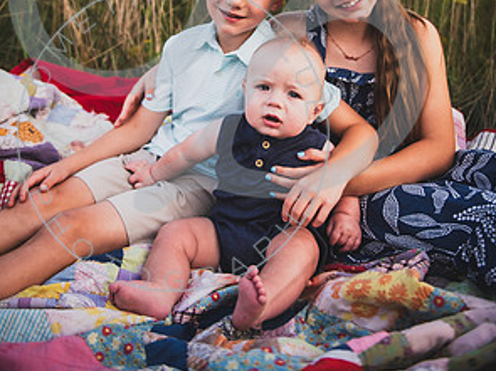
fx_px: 673
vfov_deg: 29.1
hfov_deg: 40.4
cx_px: 249
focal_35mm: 47
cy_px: 8
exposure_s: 1/320
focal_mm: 32
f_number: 2.8
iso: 250
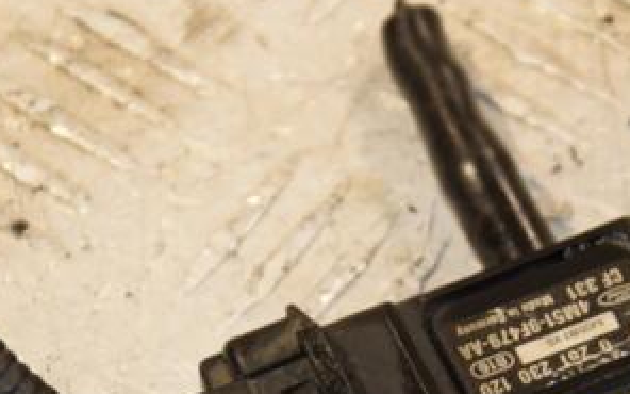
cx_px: 477
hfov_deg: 6.5
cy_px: 298
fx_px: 5581
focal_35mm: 325
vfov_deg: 4.0
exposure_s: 1/200
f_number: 7.1
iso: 800
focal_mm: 105
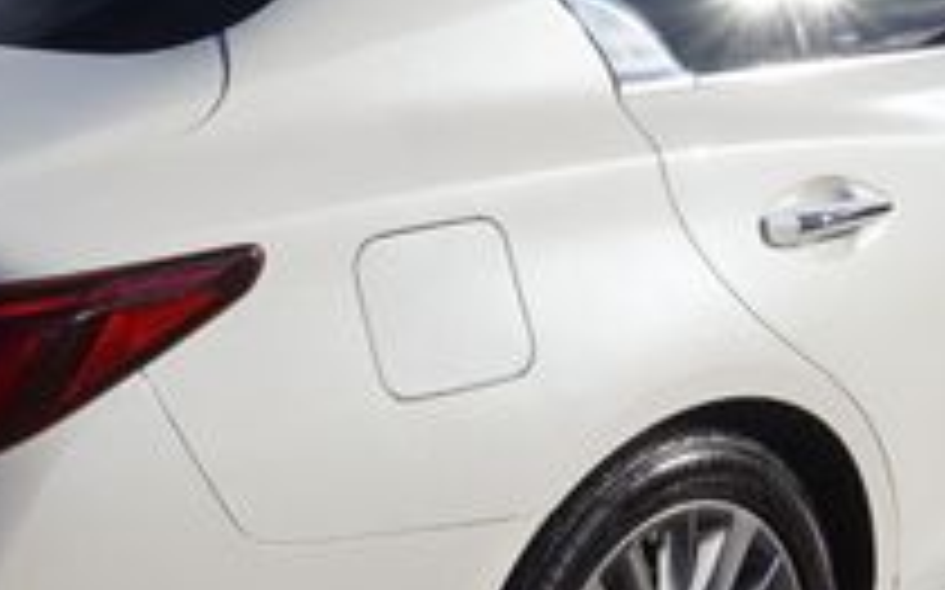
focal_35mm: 93
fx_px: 2394
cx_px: 472
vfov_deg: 14.0
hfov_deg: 22.3
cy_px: 338
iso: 100
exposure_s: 1/320
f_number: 10
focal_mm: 20
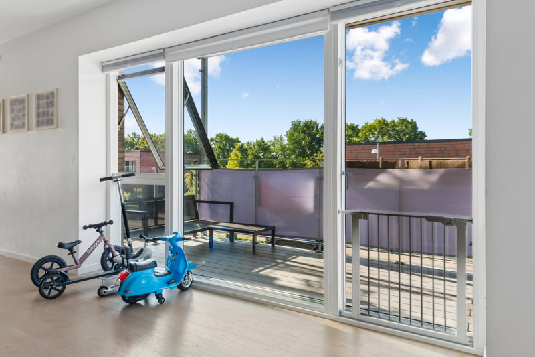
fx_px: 357
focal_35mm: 24
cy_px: 178
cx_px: 268
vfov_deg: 53.1
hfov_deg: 73.8
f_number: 10
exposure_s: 1/20
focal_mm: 24
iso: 200
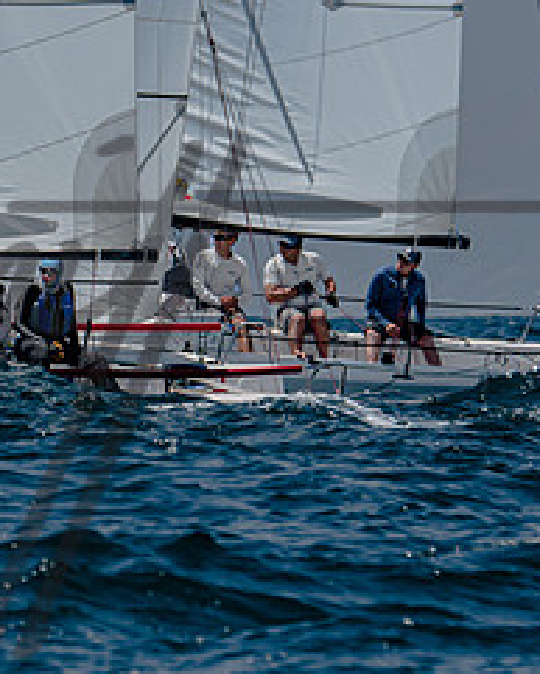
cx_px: -154
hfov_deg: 1.9
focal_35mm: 828
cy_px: 273
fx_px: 16531
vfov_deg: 2.3
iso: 200
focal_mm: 240
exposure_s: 1/2000
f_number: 5.3
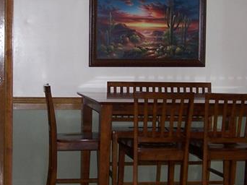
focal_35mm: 89
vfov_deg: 16.6
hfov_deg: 22.0
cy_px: 83
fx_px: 635
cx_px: 95
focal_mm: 6.3
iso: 80
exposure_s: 1/60
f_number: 2.8
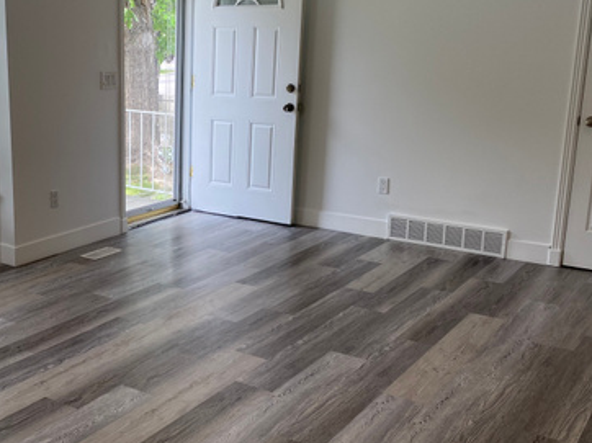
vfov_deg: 31.5
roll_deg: +0.1
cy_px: 216
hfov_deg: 40.0
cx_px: 139
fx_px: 786
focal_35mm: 46
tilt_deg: -15.7
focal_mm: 4.25
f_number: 1.8
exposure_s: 1/167
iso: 32
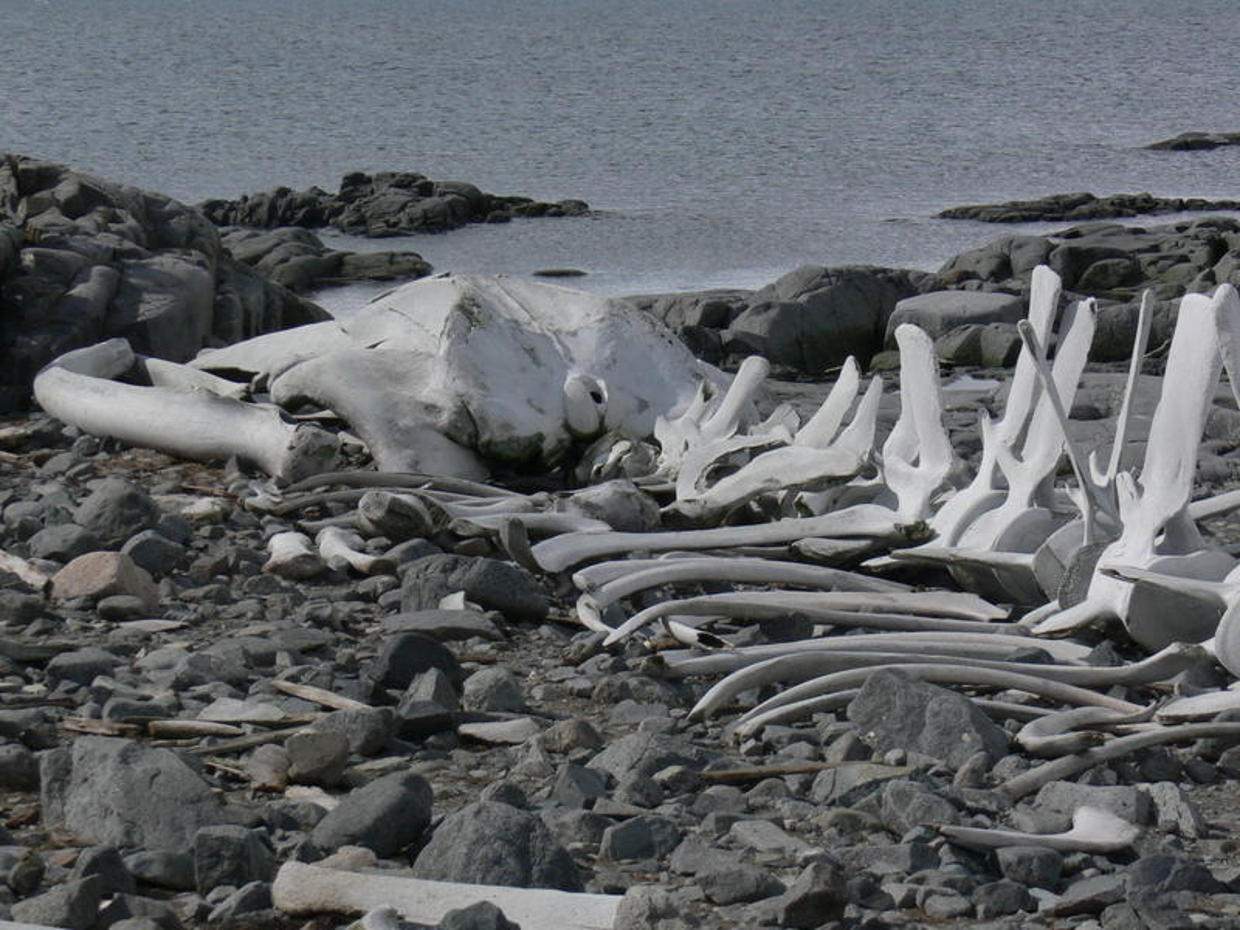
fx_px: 3940
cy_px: 465
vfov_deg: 13.5
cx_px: 620
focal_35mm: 110
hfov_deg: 17.9
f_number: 6.3
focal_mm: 18.3
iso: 100
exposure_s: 1/1000
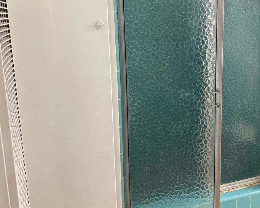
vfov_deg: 36.3
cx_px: 172
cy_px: 82
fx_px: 315
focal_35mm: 41
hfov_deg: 44.2
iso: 125
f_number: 1.8
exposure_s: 1/60
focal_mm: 3.99
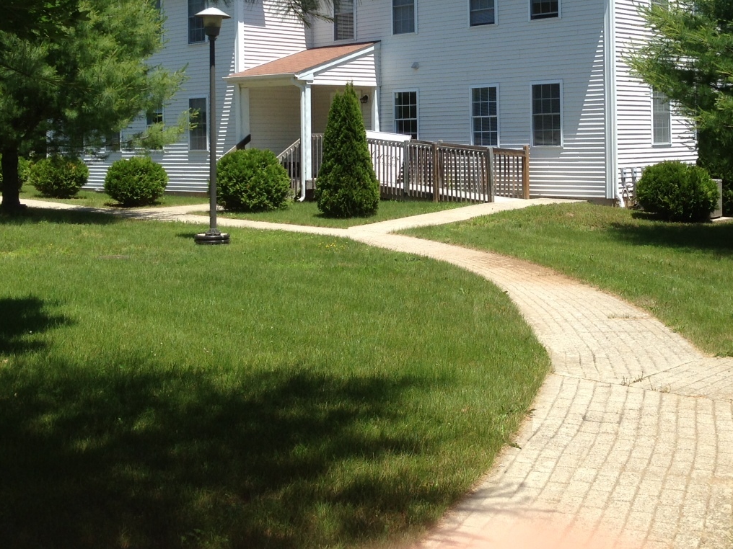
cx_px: 431
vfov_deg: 27.0
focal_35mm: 53
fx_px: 1122
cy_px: 118
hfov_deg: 36.1
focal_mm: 4.13
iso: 50
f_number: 2.4
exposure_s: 1/1261
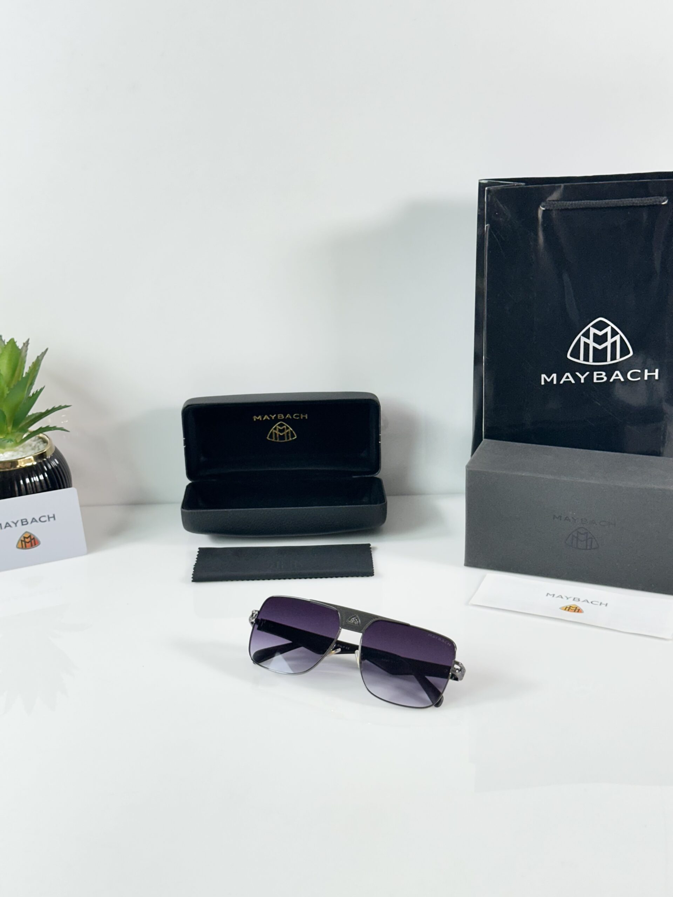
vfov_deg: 39.7
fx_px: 1244
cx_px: 336
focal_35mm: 48
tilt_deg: -22.0
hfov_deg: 30.3
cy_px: 448
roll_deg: +0.9
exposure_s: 1/100
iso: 80
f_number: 1.78
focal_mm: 6.86
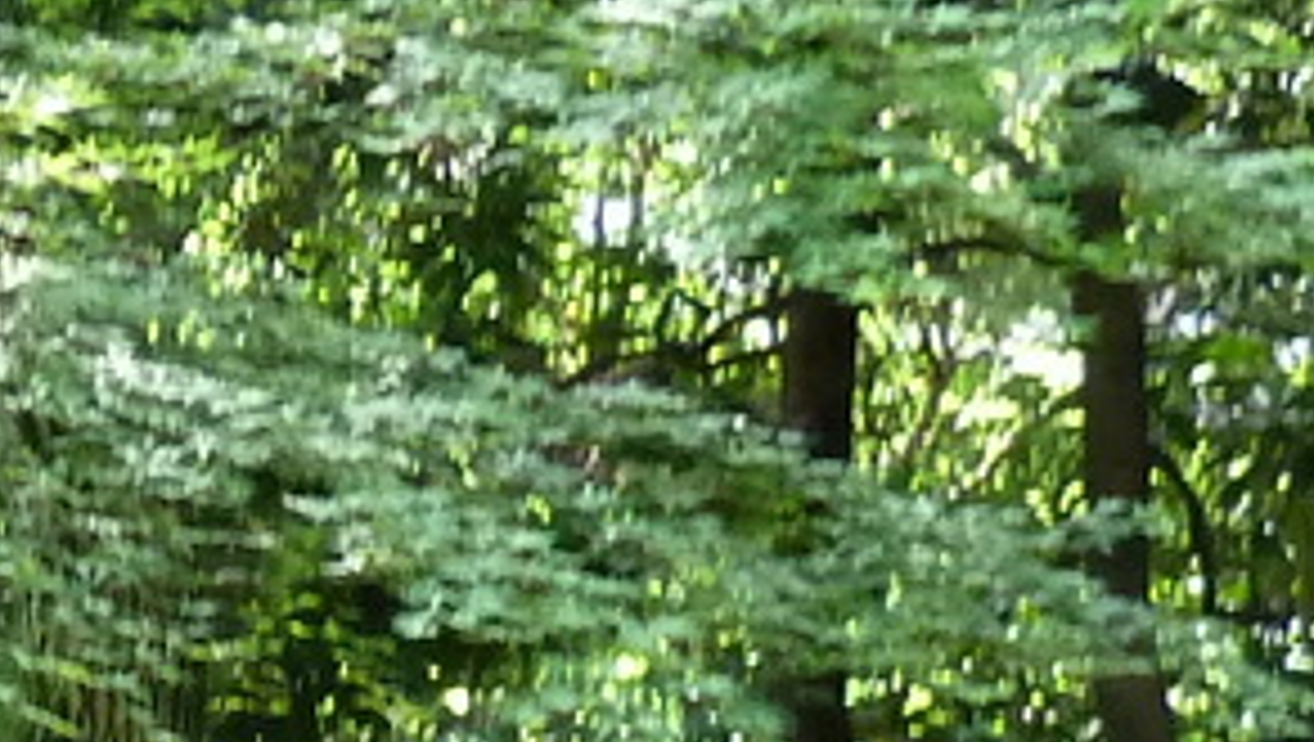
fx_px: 5197
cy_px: 1169
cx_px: -1174
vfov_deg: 8.0
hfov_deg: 12.9
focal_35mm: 149
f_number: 3.3
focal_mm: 4.1
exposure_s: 1/30
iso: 250
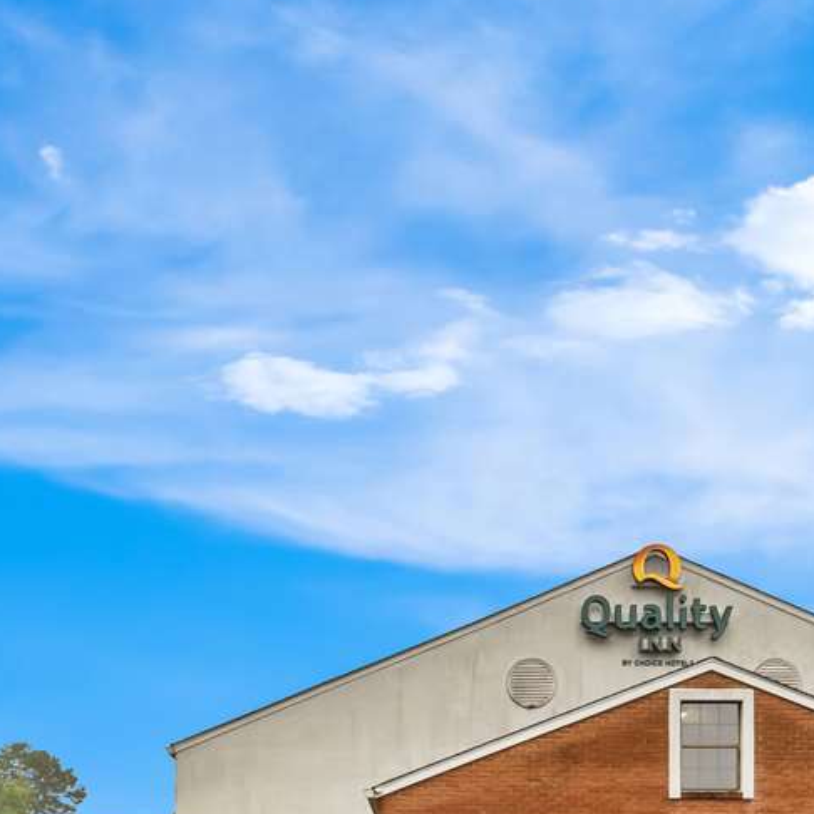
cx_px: 441
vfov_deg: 38.8
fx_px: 1117
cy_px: 624
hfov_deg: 40.0
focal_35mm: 42
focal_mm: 16
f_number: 16
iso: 400
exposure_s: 1/10
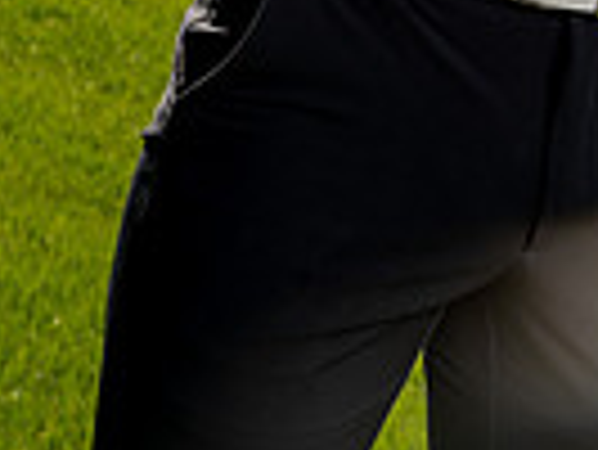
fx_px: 3596
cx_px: 549
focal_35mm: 208
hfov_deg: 9.5
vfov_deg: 6.8
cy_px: -536
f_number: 8
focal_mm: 64
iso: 100
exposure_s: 1/250
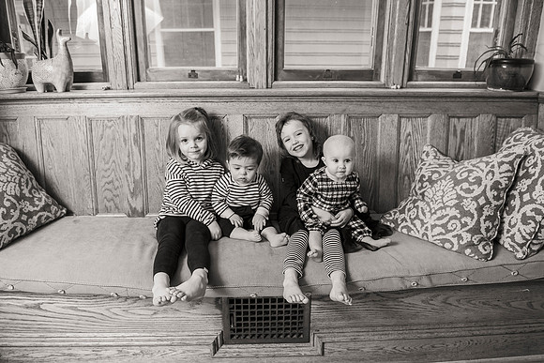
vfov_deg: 50.0
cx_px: 275
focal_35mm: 26
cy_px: 182
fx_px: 389
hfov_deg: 69.9
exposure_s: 1/200
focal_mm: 24
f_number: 4
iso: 500
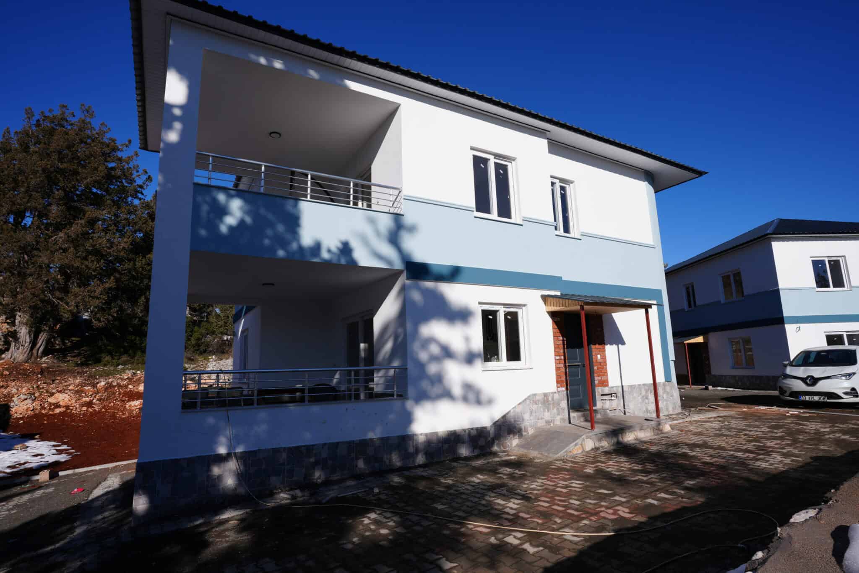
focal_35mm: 19
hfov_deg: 86.9
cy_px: 286
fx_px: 453
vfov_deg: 64.5
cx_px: 430
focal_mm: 19
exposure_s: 1/250
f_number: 10
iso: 100
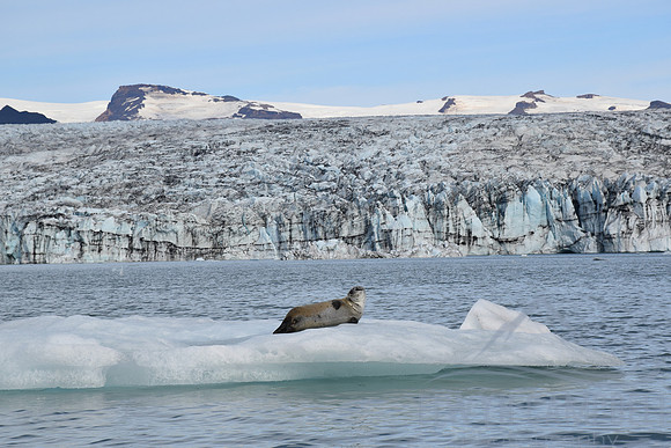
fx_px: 2517
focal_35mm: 135
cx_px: 336
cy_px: 224
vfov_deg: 10.2
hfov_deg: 15.2
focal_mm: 90
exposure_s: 1/500
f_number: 11
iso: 200
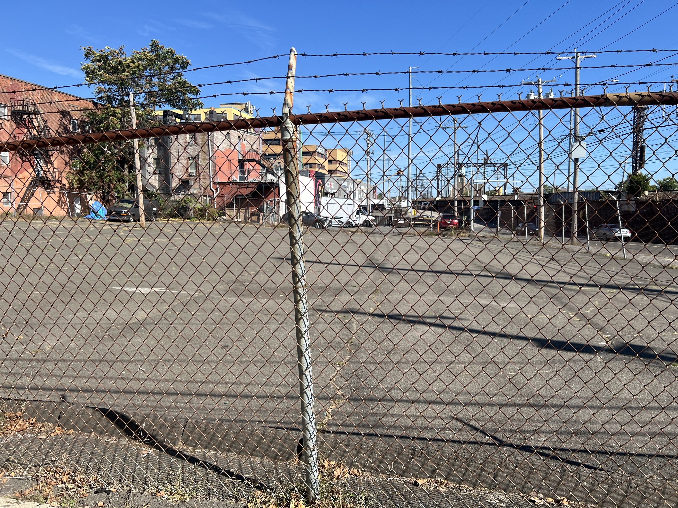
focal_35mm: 26
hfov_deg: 67.3
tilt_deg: -4.4
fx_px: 509
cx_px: 339
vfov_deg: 53.1
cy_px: 254
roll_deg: +1.2
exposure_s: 1/3460
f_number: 1.5
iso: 50
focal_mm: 5.7
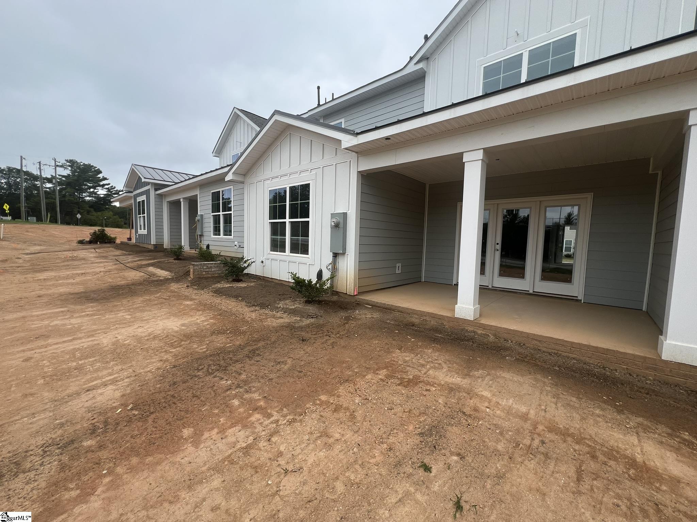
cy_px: 261
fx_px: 262
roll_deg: -1.6
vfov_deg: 89.9
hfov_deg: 106.2
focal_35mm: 13
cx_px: 348
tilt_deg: -4.5
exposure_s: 1/528
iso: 32
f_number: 1.8
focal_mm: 1.57
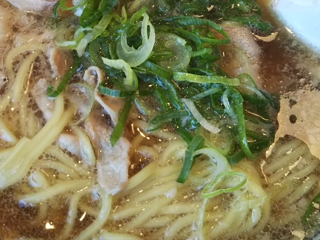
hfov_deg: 34.6
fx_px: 508
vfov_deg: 25.9
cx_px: 107
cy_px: 37
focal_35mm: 55
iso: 50
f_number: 2.2
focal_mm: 4
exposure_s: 1/30
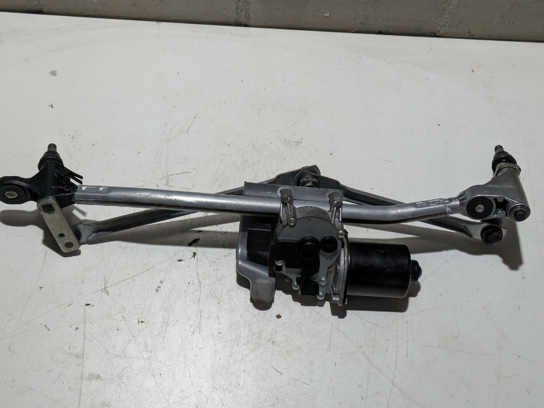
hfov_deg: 37.5
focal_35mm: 51
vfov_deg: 28.6
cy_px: 204
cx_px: 272
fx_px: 801
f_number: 1.89
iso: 69
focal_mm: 5.43
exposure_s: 1/100
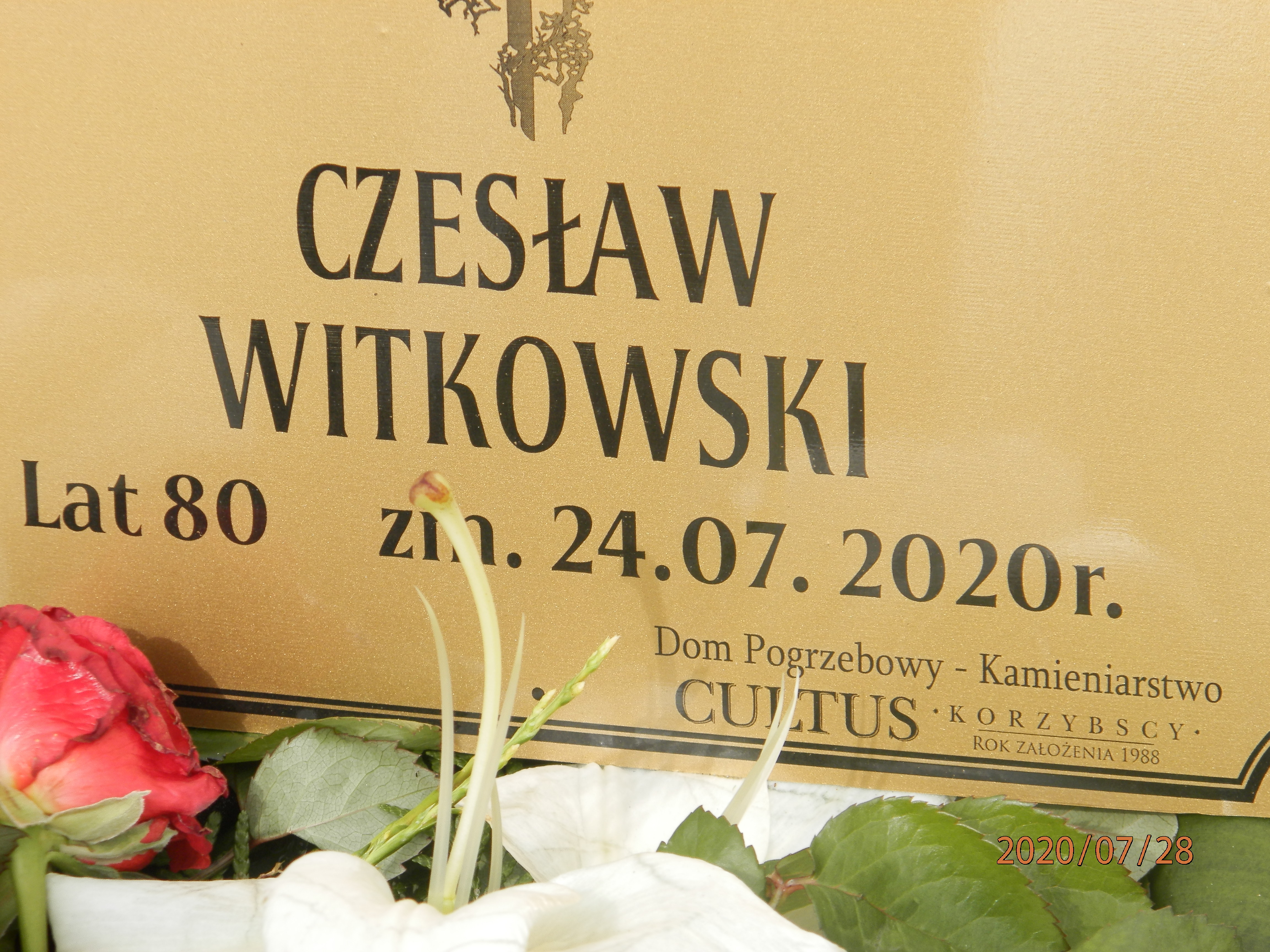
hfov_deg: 8.8
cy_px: 476
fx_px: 8218
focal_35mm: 224
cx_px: 635
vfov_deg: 6.6
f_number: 5.4
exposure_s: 1/200
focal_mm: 40
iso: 80
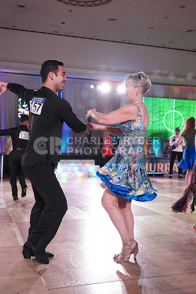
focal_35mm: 39
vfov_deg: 49.5
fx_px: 318
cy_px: 147
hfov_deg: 34.2
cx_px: 98
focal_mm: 39
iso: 2500
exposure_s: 1/500
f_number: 4
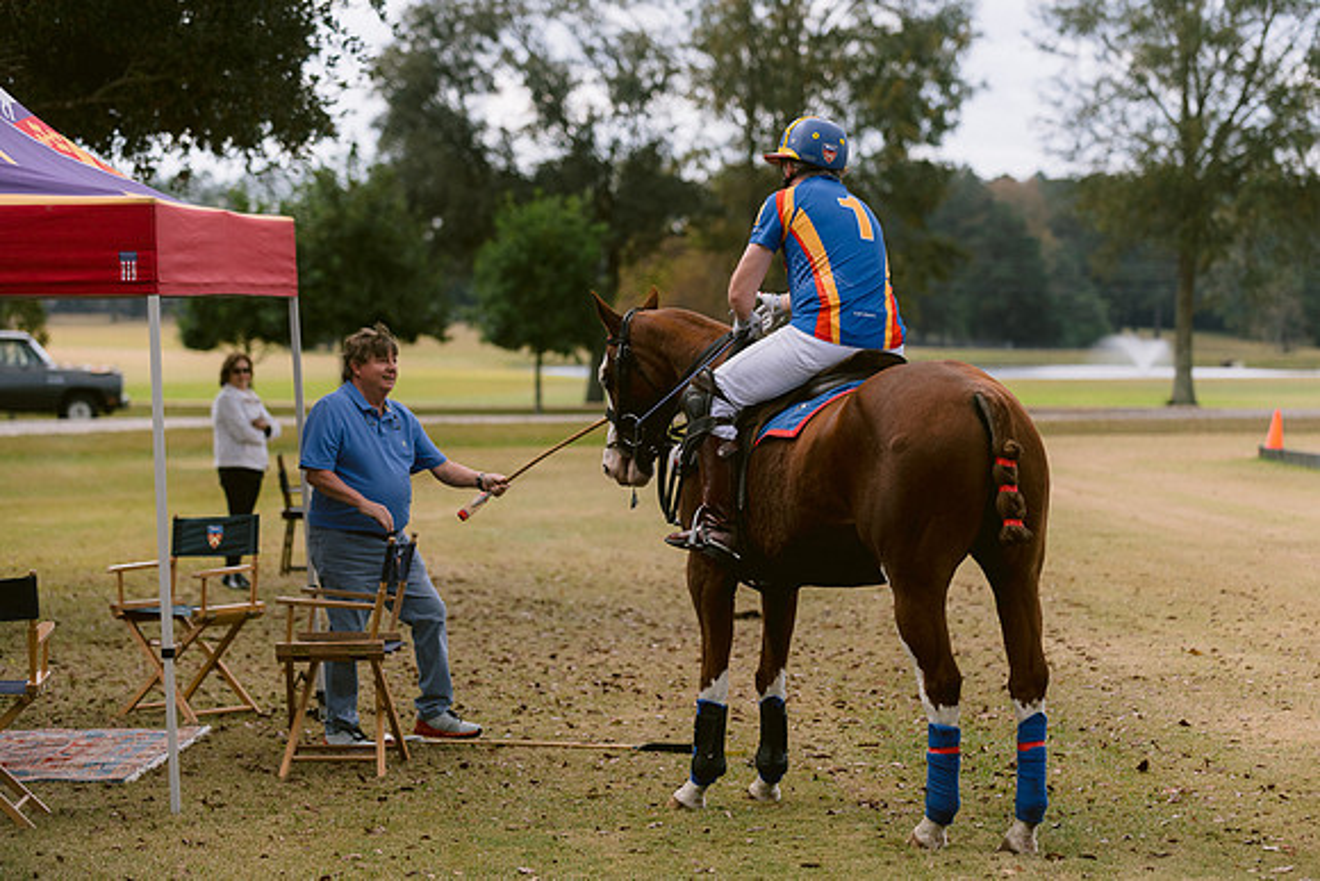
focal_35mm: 107
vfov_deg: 12.8
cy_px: 441
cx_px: 735
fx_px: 3913
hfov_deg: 19.1
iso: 200
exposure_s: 1/5000
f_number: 2.8
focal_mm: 95
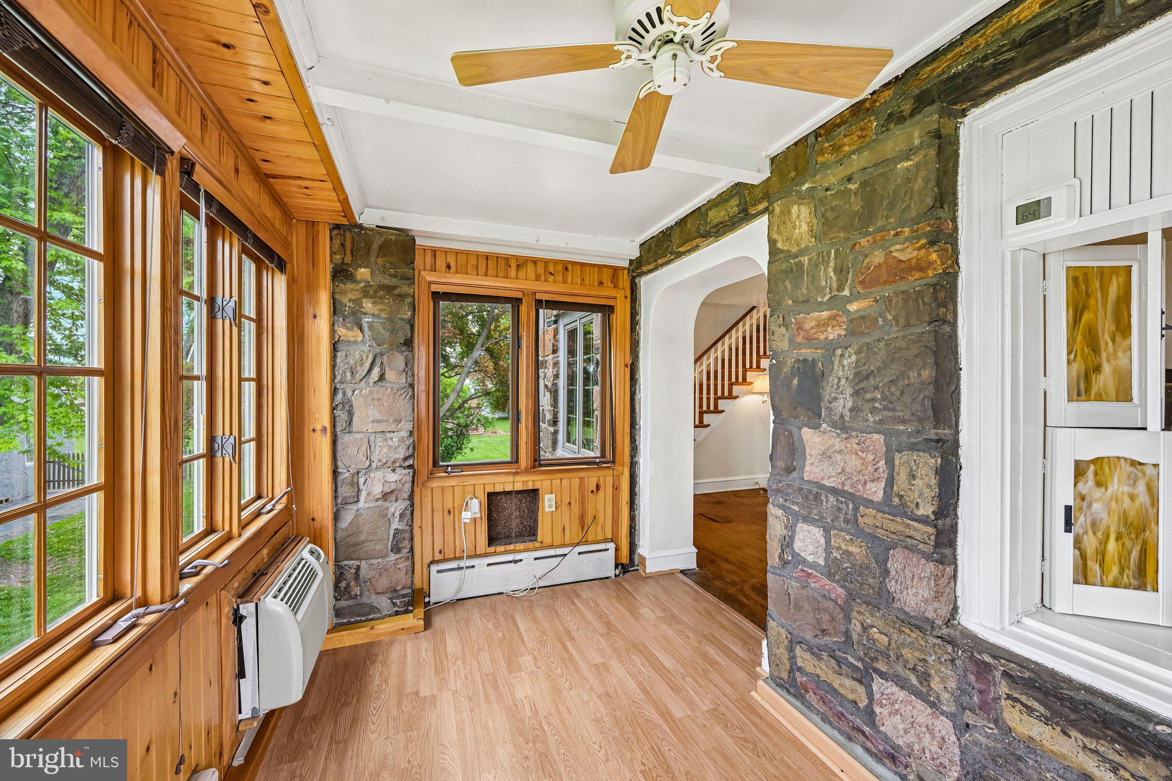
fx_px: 456
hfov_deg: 104.3
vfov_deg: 81.2
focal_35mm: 14
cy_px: 390
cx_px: 586
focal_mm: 14
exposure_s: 1/15
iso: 360
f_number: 8
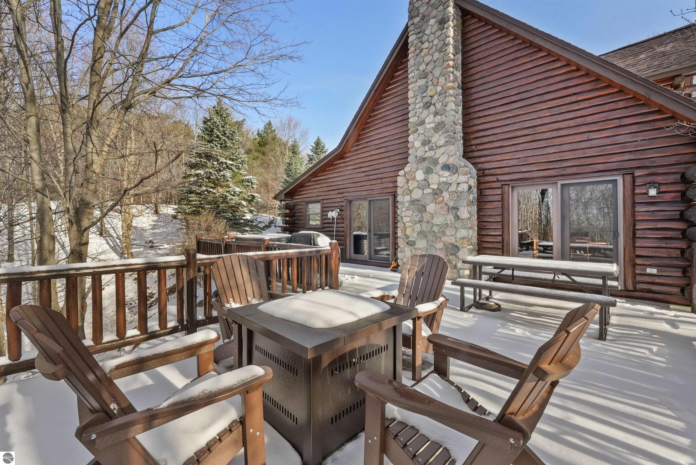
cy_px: 232
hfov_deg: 104.2
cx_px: 348
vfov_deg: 81.3
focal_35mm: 14
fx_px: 271
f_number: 20
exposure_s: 1/40
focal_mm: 14
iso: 1000
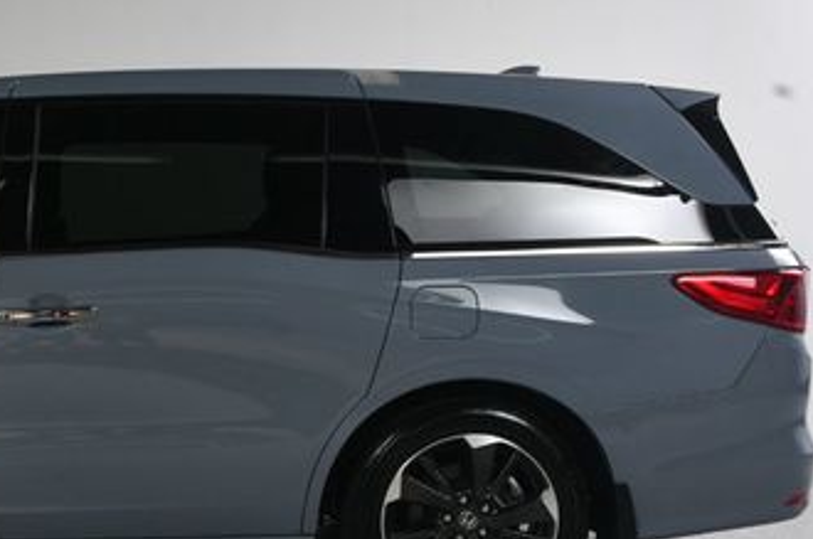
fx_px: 1488
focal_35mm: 66
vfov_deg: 20.2
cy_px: 480
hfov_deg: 29.0
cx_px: 44
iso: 100
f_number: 13
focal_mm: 23
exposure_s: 1/160
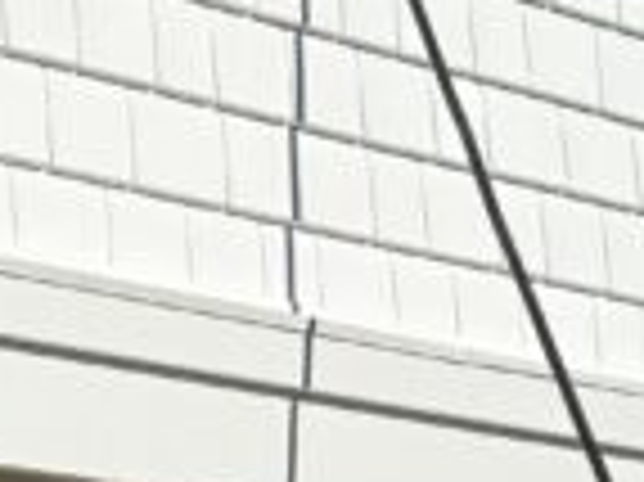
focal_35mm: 172
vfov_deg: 8.2
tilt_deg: +3.1
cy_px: 969
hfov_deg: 10.7
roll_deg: +0.8
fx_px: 3197
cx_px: -572
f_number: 1.78
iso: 80
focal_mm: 6.76
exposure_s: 1/9091
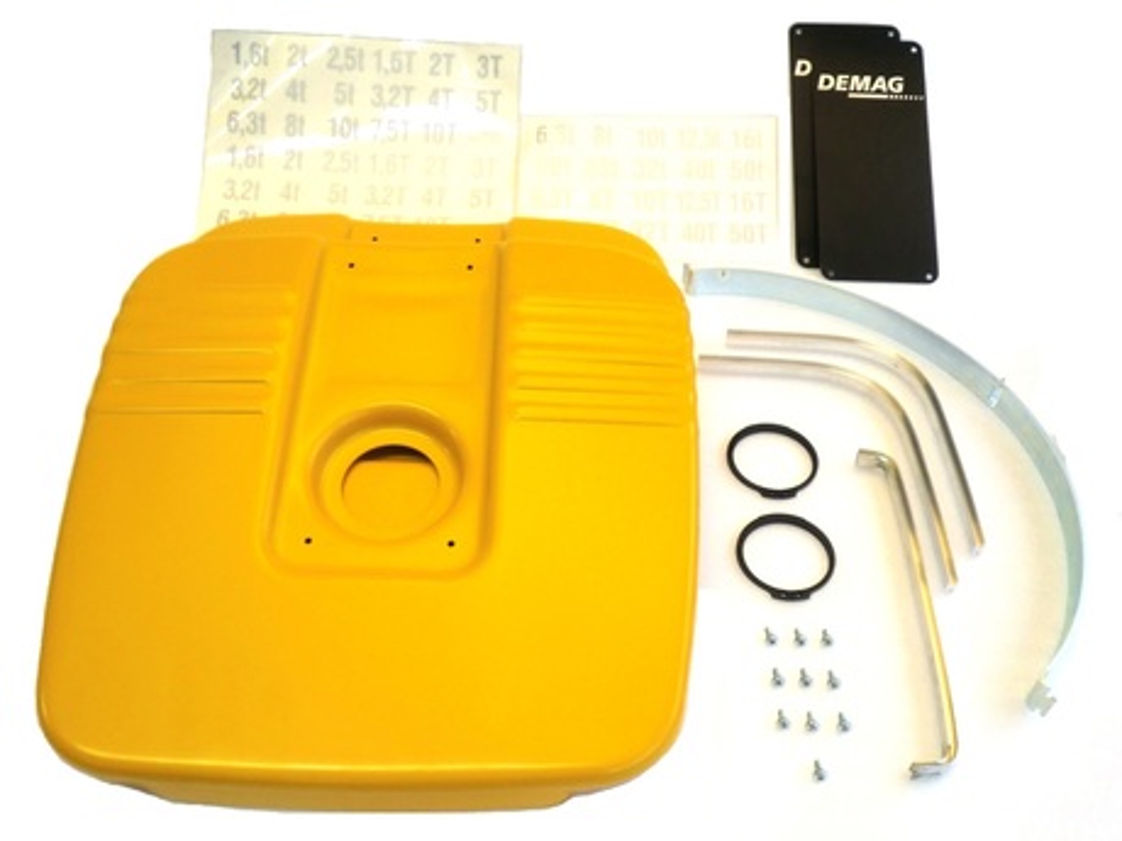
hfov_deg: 58.4
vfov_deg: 45.4
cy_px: 420
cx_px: 561
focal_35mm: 31
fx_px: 1005
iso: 64
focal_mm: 5.58
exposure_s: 1/60
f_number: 2.8
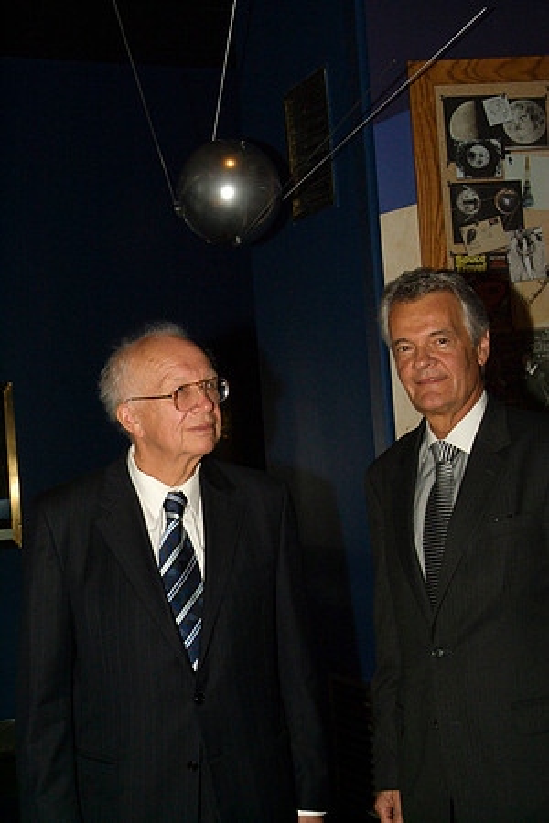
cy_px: 412
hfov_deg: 23.8
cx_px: 274
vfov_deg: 35.1
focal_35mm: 57
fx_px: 1304
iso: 1600
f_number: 16
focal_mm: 38
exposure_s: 1/125
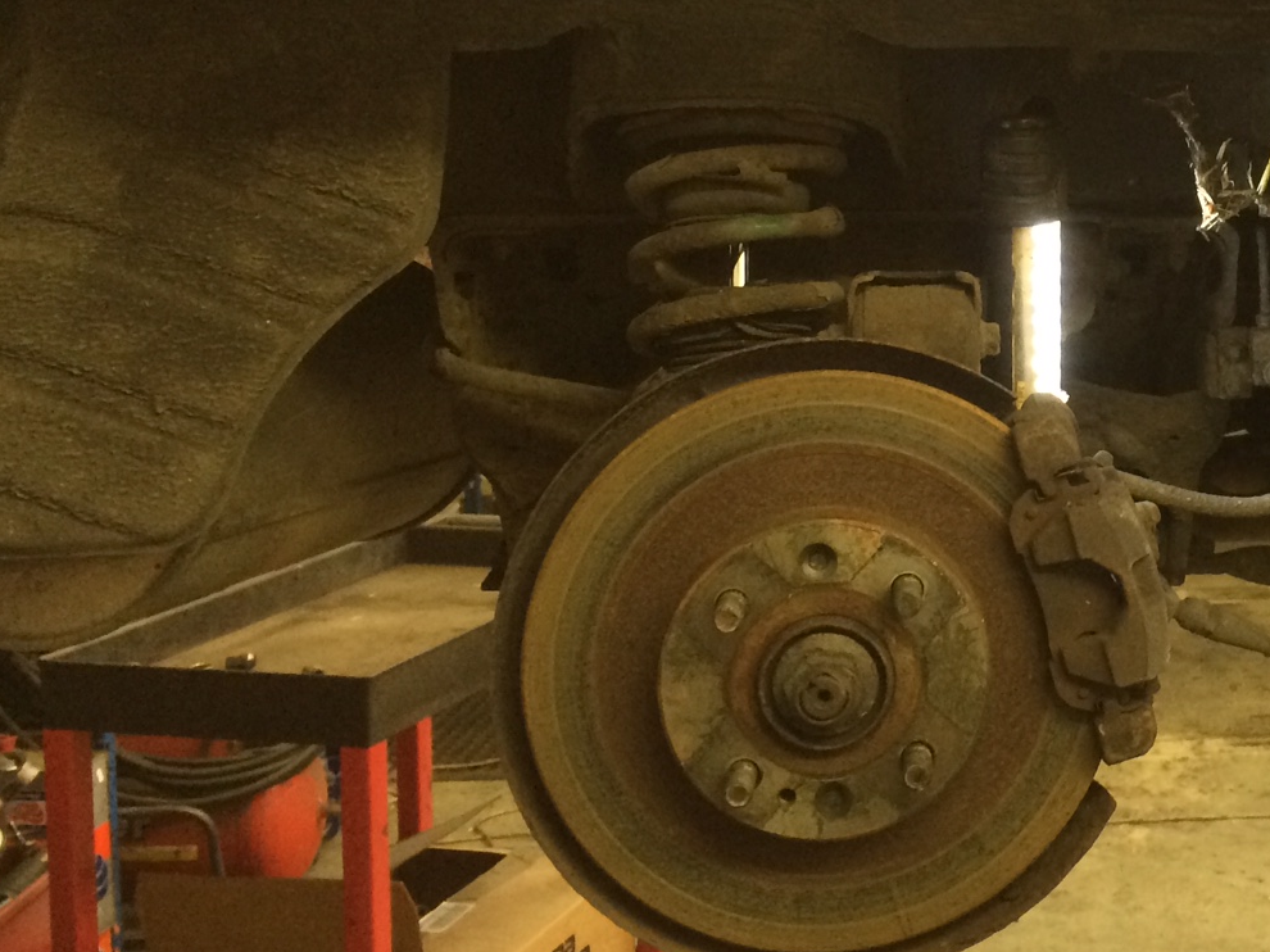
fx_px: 2201
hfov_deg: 30.2
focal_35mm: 60
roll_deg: +1.9
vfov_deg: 24.1
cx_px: 1237
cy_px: 226
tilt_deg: -6.4
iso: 250
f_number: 2.2
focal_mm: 4.15
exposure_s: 1/33
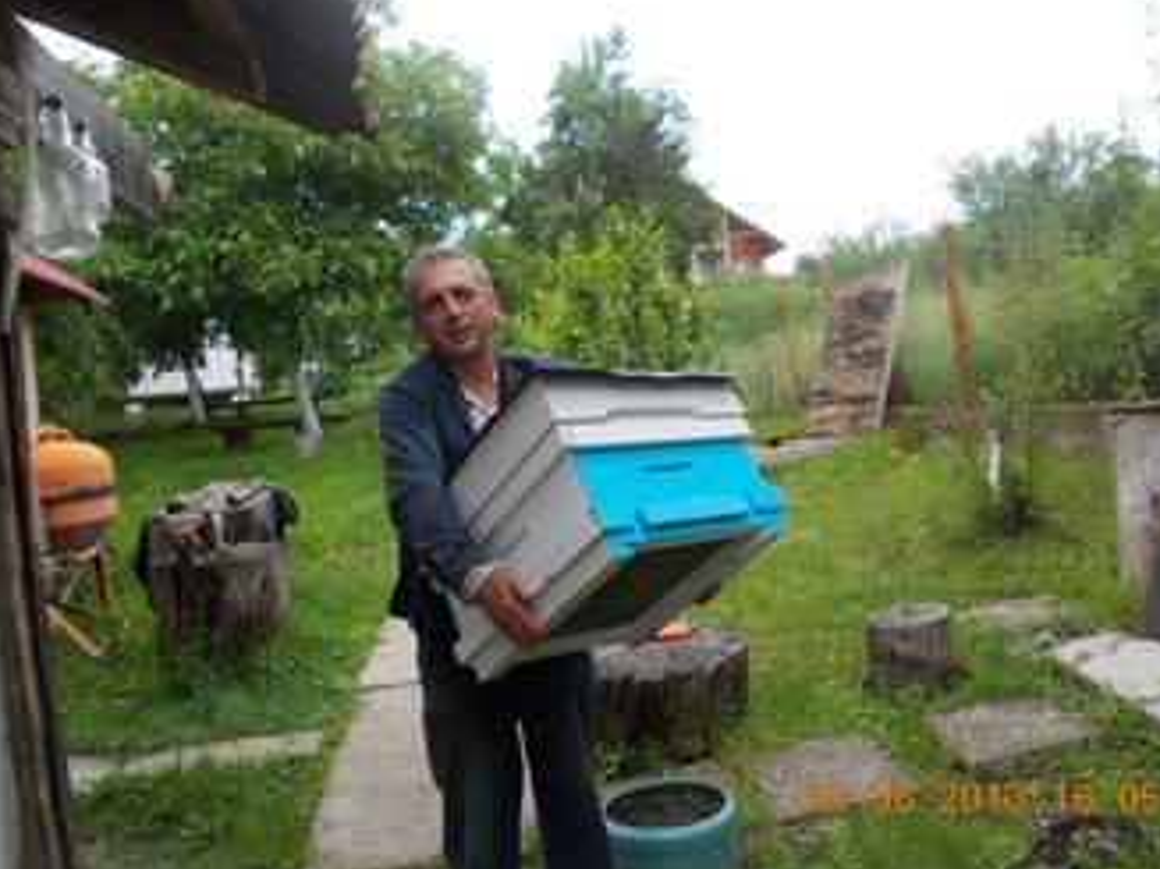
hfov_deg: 60.0
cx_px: 603
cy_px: 442
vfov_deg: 46.8
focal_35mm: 30
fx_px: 1005
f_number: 2.7
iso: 80
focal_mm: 4
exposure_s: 1/125
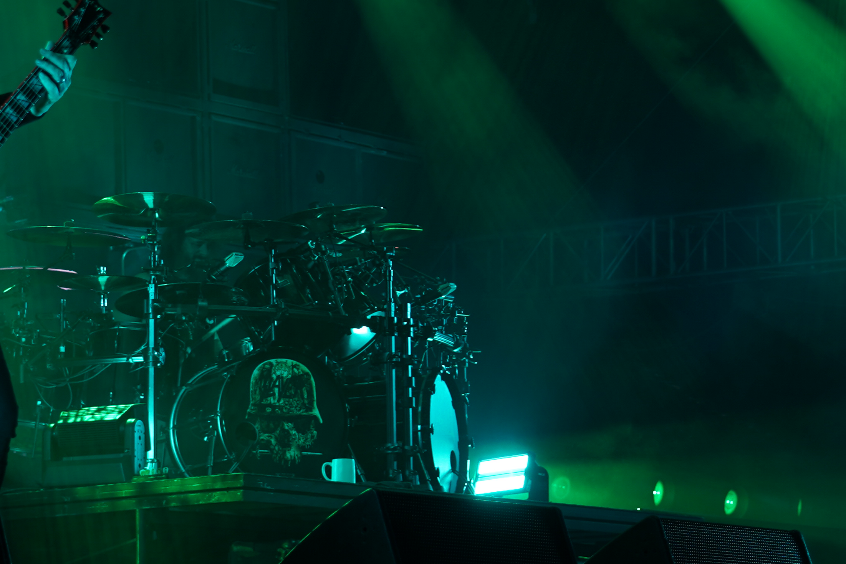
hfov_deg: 16.0
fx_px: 3008
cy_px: 208
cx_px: 497
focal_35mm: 128
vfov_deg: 10.7
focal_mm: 47
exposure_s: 1/50
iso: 200
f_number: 4
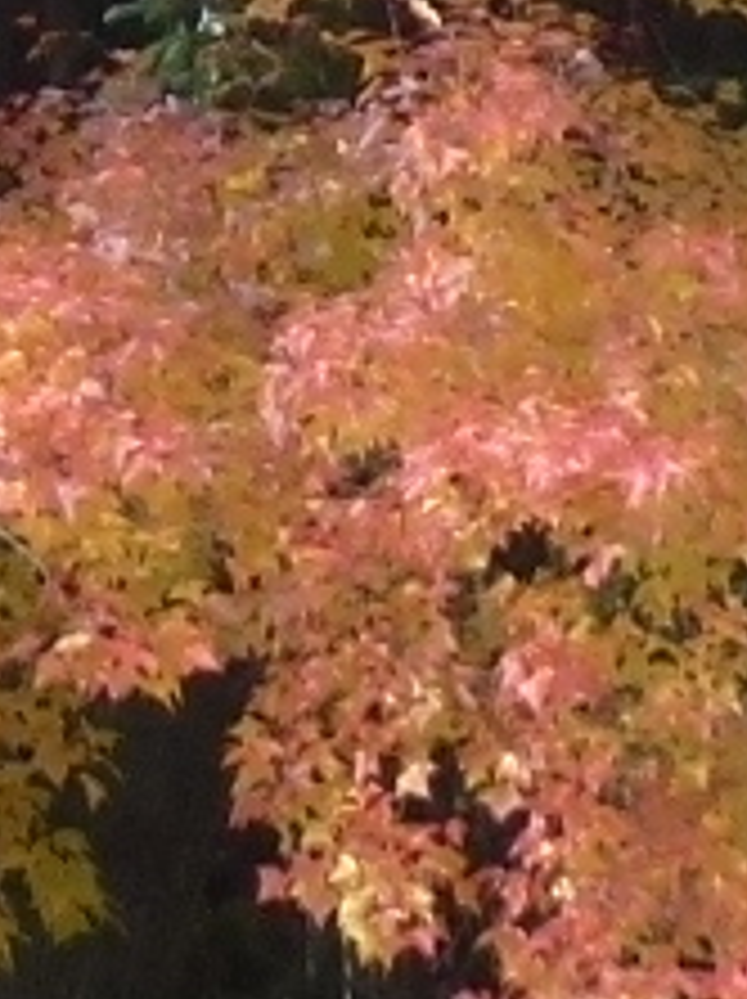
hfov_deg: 4.8
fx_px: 8793
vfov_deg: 6.2
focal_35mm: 305
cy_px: -1323
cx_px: -148
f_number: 4
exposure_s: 1/160
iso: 100
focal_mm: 5.9
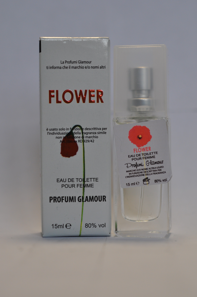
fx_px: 741
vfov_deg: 22.6
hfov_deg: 15.2
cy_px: 148
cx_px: 98
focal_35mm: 90
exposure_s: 1/250
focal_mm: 60
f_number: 4
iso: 560
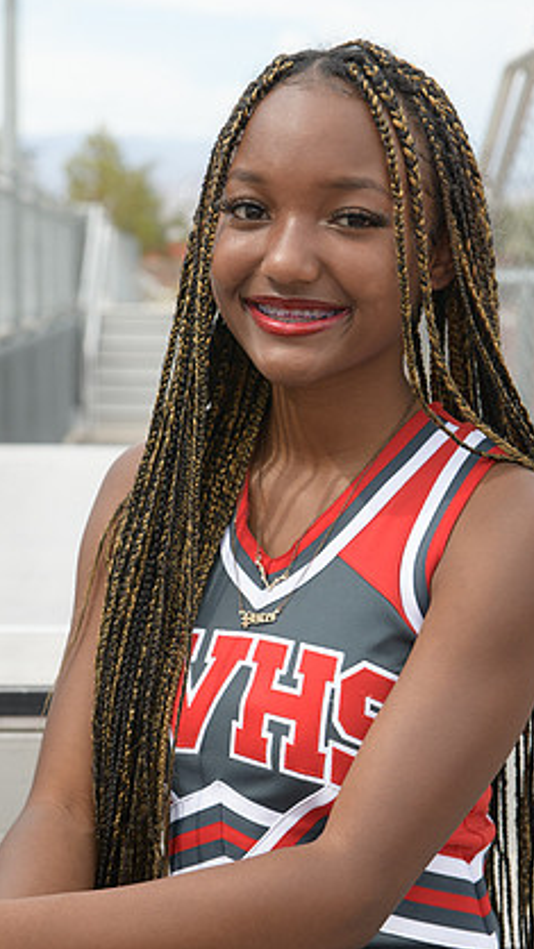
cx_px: 284
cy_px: 481
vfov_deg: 26.9
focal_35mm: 79
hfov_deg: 15.3
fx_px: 1989
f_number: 5.6
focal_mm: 70
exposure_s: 1/1250
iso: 800
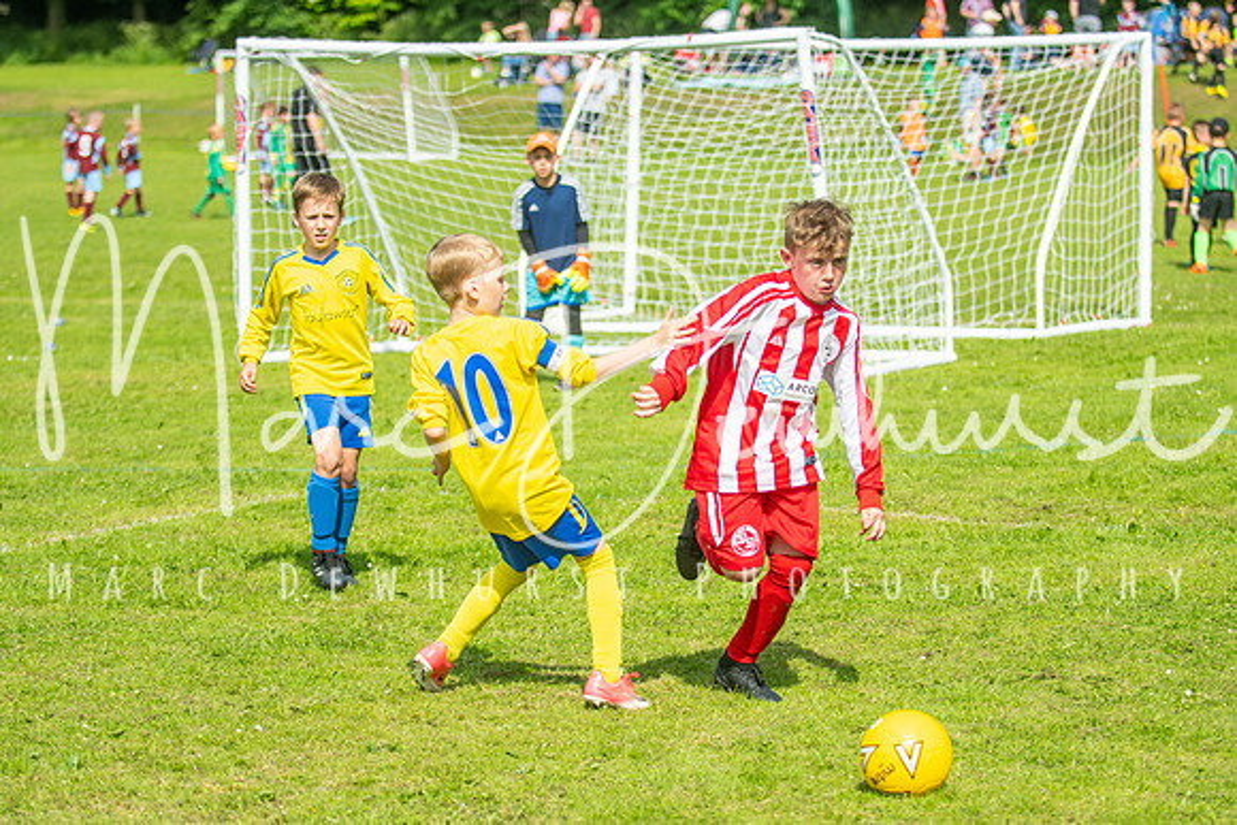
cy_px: 412
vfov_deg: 11.4
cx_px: 618
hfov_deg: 17.1
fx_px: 4124
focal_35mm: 120
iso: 250
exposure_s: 1/3200
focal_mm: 80
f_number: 3.2
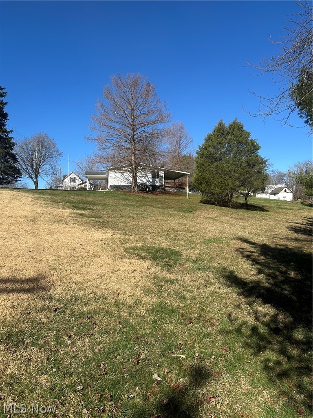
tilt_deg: +0.4
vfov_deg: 71.6
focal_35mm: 24
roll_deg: +0.5
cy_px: 209
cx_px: 156
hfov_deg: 56.8
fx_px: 289
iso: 80
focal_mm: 6.86
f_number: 1.78
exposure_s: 1/3861
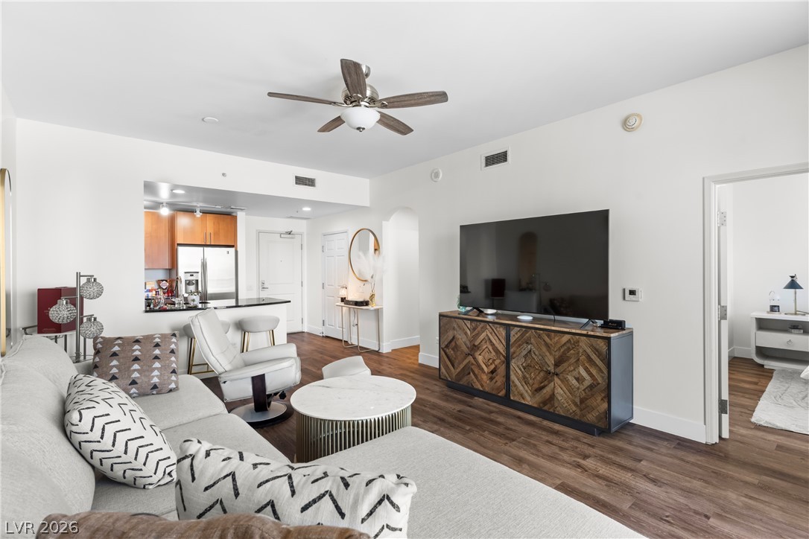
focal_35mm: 17
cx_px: 404
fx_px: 382
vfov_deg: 70.4
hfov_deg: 93.3
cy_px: 270
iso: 400
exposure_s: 1/5
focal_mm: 17
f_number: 8
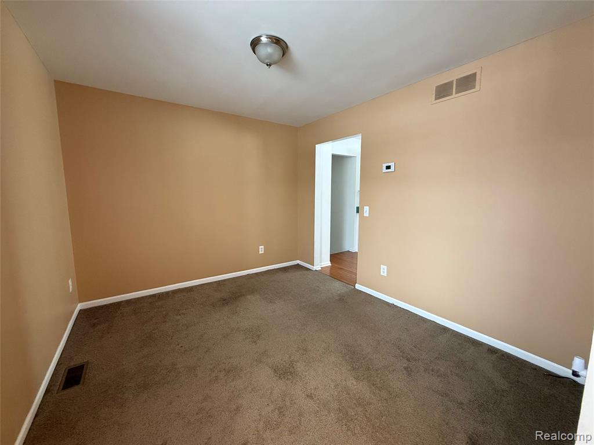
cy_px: 222
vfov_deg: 85.7
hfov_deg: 102.1
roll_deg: -0.2
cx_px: 297
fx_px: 240
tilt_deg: -6.8
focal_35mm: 14
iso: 250
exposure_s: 1/60
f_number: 2.2
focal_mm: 2.22
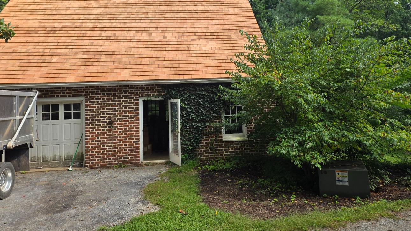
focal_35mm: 28
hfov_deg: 67.9
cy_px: 83
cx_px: 204
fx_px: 305
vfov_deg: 41.1
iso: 80
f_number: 1.7
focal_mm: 6.3
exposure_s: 1/2551
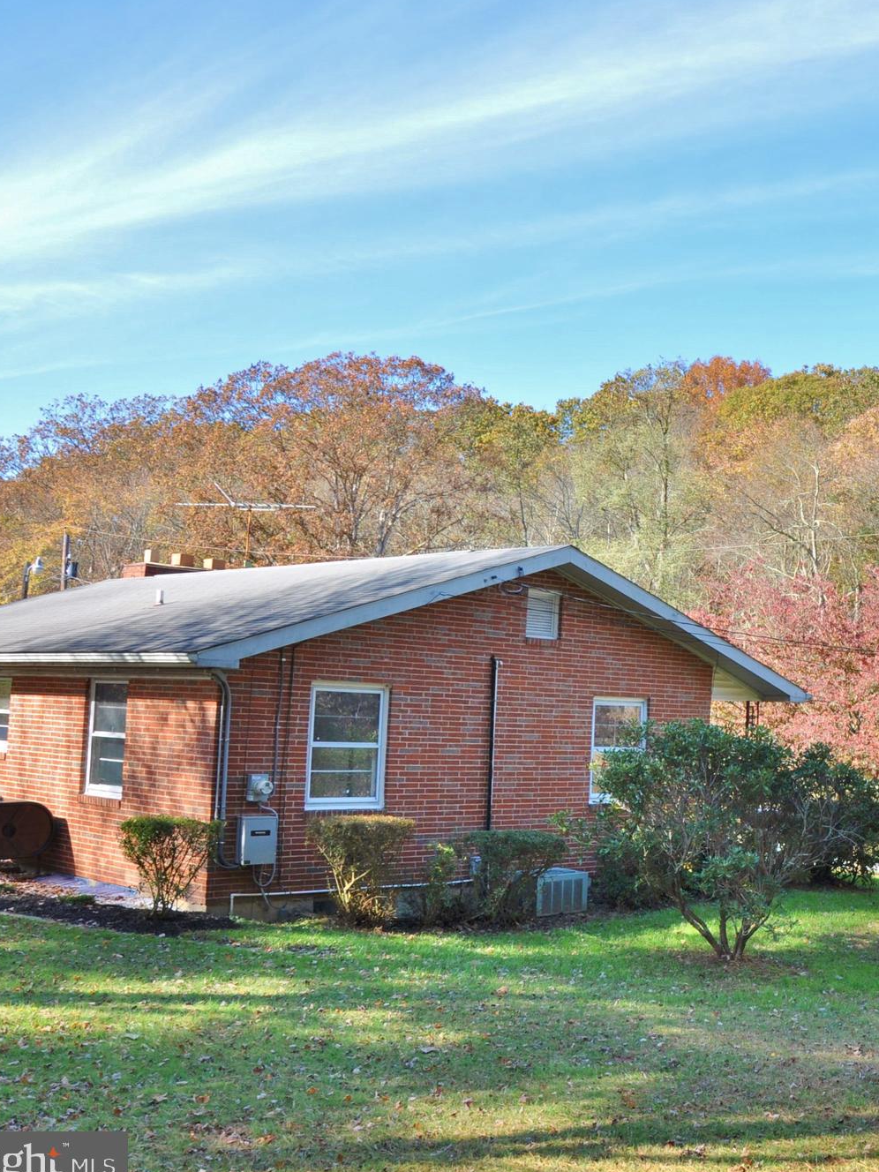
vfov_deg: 46.8
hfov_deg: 33.5
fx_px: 1354
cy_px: 595
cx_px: 837
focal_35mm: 40
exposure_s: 1/90
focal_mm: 18
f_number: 9.5
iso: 200
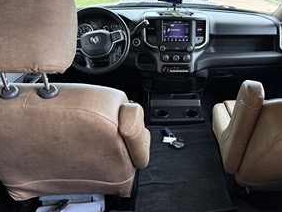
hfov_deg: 53.1
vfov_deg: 41.6
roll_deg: -4.9
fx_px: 277
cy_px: 82
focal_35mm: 34
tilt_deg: -21.9
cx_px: 182
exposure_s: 1/238
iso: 160
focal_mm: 6.76
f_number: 1.78
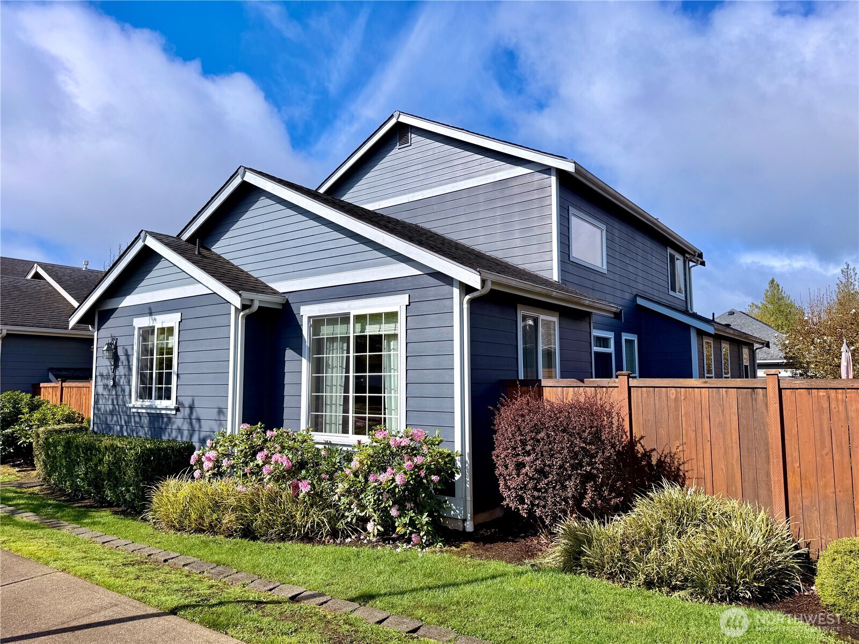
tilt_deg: +4.3
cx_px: 430
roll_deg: +0.0
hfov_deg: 71.6
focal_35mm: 24
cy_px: 322
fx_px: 596
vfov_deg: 56.8
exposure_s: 1/6711
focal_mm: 6.76
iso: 80
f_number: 1.78
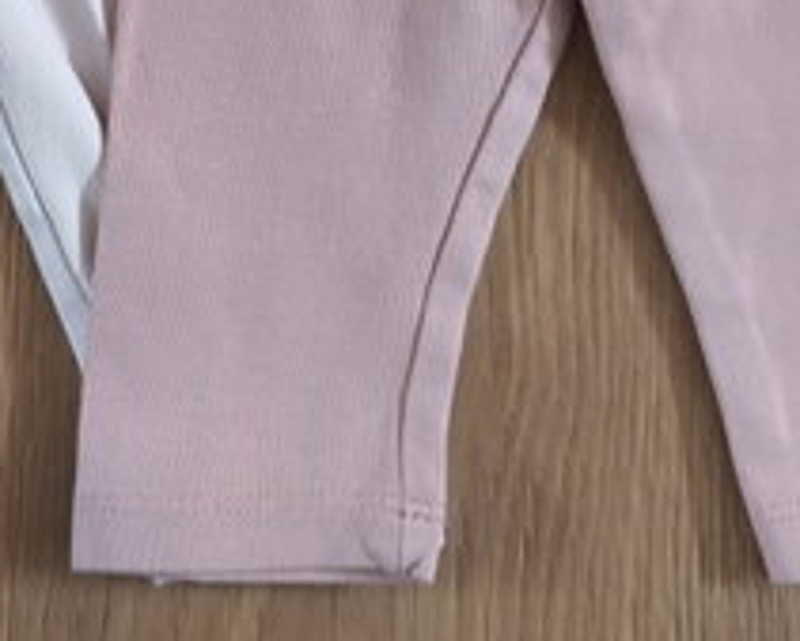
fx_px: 1563
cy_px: -138
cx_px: 216
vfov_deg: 21.4
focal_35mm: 66
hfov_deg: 28.3
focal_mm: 6.57
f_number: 1.6
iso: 500
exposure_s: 1/33.3
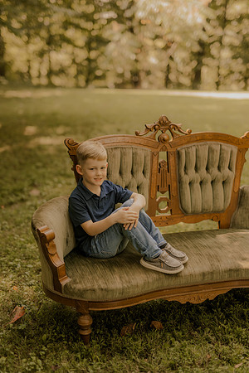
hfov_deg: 27.0
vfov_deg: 39.6
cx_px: 124
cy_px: 186
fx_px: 519
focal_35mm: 50
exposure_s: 1/640
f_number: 1.6
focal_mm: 50
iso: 400
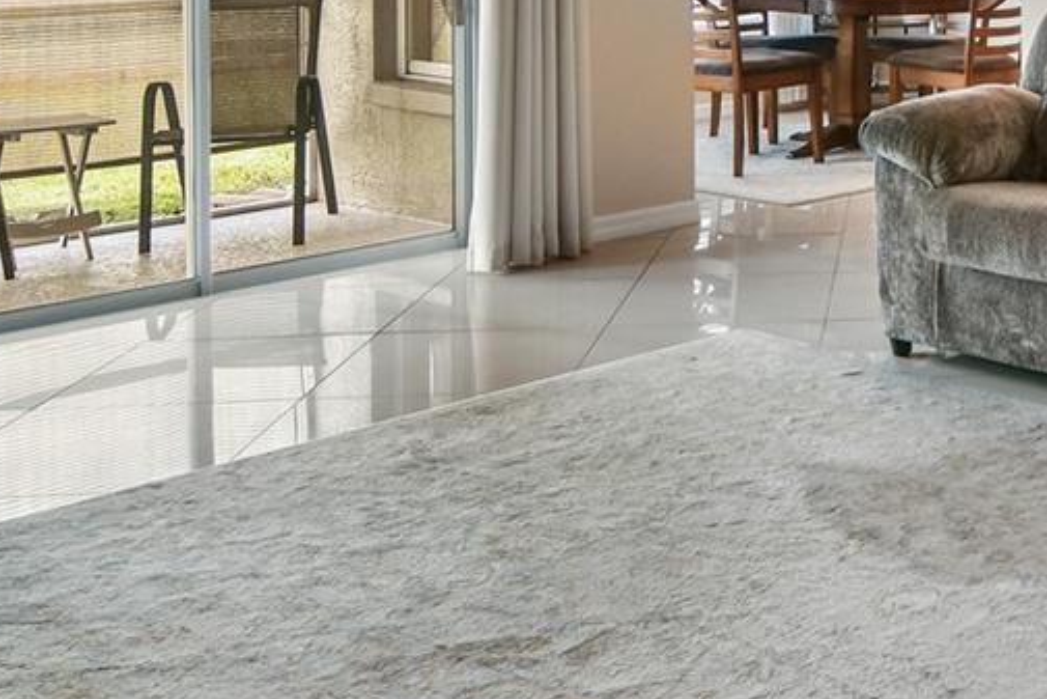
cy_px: -131
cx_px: 1163
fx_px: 1658
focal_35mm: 57
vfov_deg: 22.1
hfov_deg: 31.0
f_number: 6.3
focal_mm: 12
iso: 250
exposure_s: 1/30
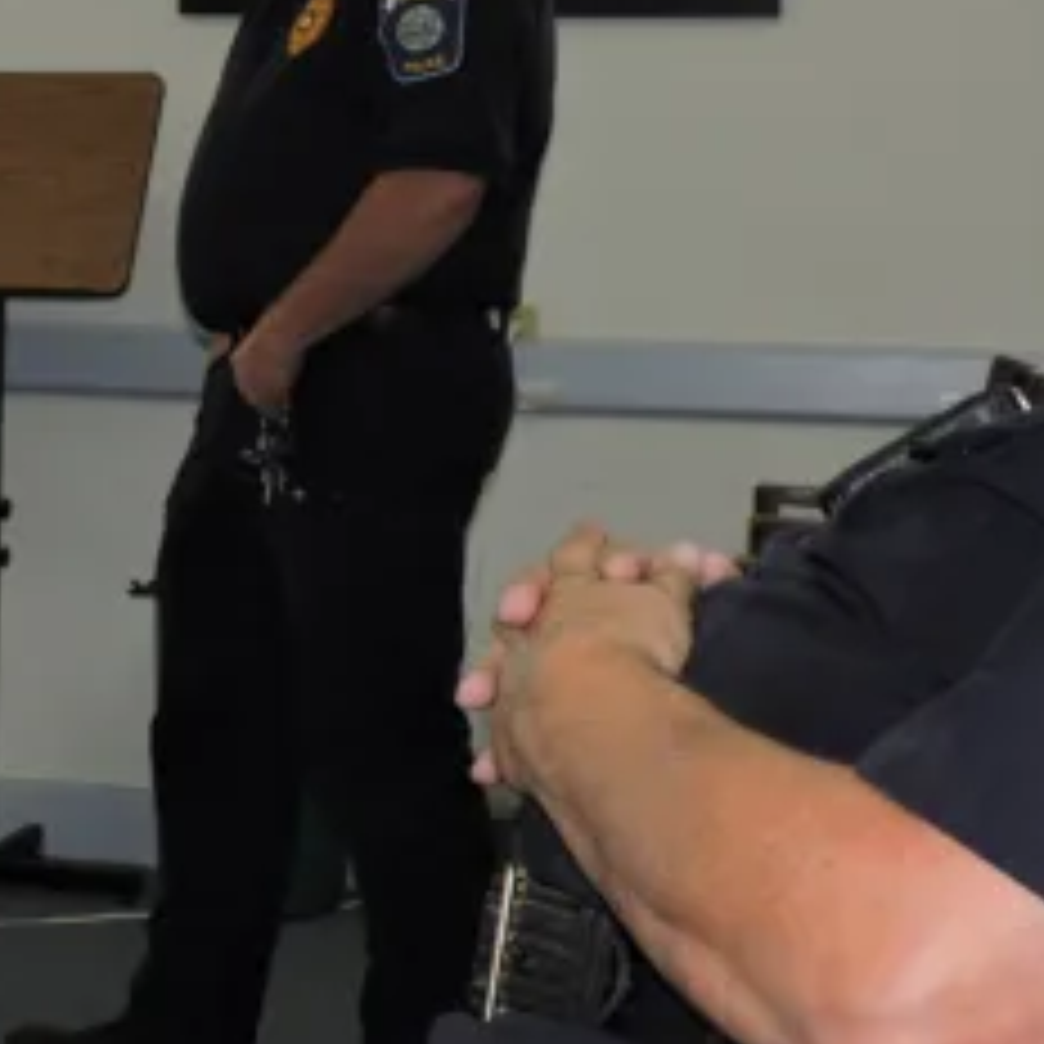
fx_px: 2866
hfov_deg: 20.3
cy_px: 54
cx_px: 155
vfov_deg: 20.1
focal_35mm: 84
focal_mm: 5.9
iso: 100
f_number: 3.2
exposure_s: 1/80
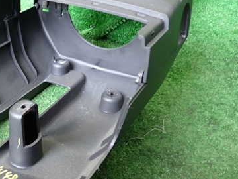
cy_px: 94
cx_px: 52
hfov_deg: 37.0
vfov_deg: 29.1
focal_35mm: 50
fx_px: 344
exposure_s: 1/30
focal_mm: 5.4
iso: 200
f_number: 2.3
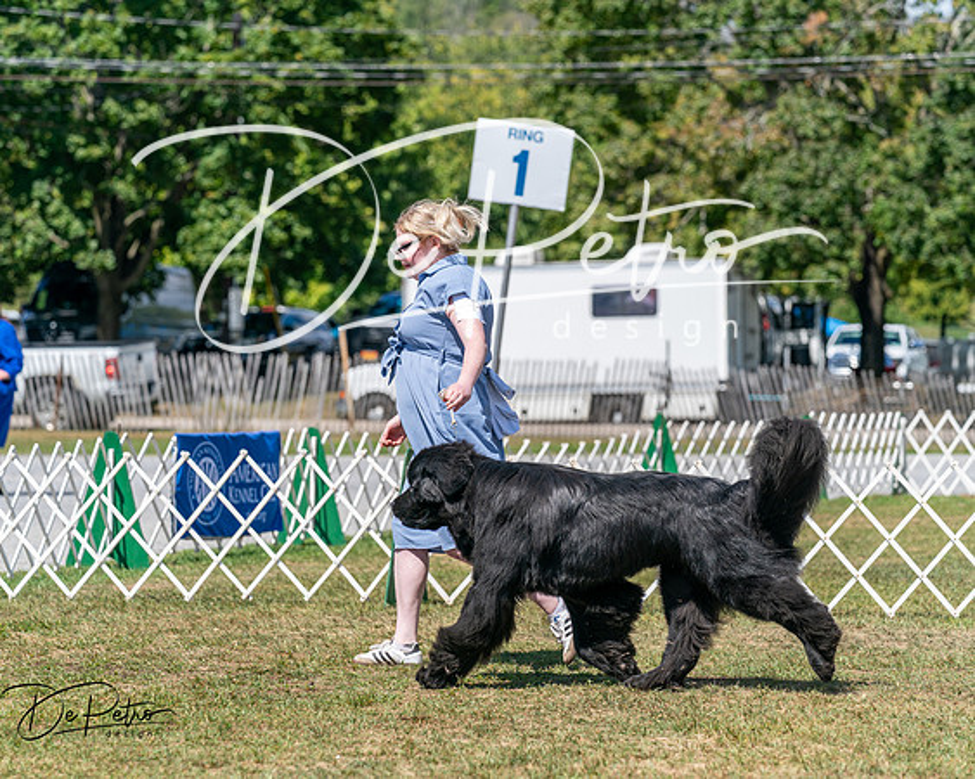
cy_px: 390
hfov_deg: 13.1
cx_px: 488
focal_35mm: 148
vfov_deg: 10.5
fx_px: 4256
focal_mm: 131
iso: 200
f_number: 4.5
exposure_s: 1/1600
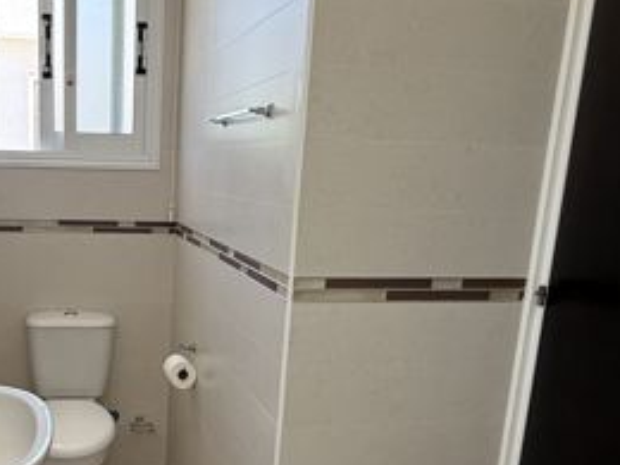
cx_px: 142
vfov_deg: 37.2
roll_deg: -1.2
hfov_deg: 46.9
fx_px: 681
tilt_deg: -11.8
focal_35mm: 38
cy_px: 322
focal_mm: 2.22
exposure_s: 1/100
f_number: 2.2
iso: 80
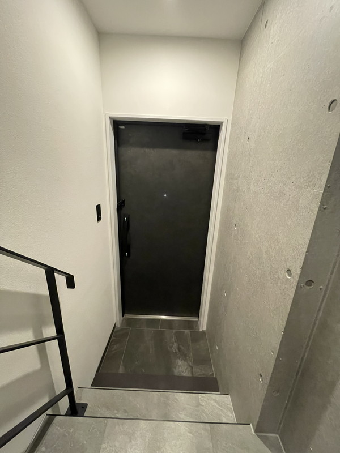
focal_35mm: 14
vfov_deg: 102.1
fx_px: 183
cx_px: 170
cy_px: 226
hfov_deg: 85.7
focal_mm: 1.55
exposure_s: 1/50
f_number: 2.4
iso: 1000
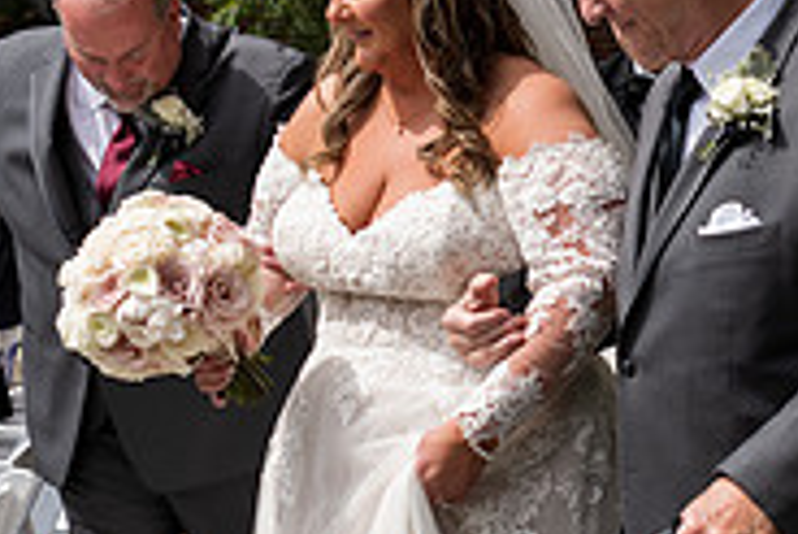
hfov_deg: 21.9
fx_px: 1997
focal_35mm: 90
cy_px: 344
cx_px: 780
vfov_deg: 15.2
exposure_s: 1/1000
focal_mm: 24
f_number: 2.8
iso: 64
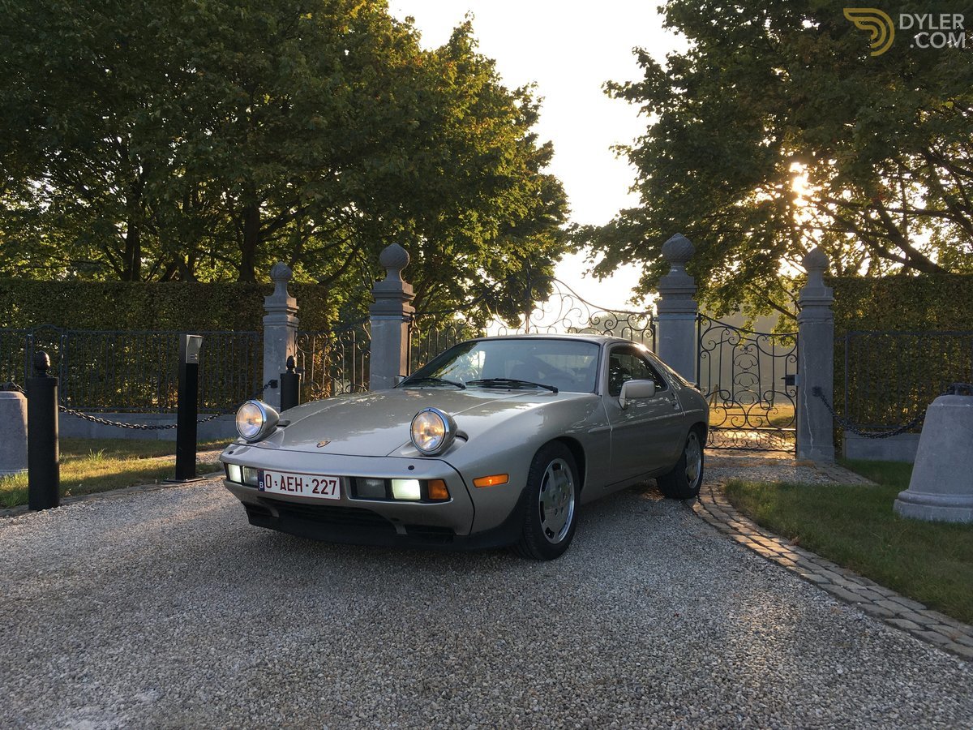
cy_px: 365
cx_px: 486
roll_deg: -1.3
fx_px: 815
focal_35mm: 29
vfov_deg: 48.2
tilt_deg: +2.1
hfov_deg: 61.7
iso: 25
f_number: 2.2
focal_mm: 4.15
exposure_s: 1/342
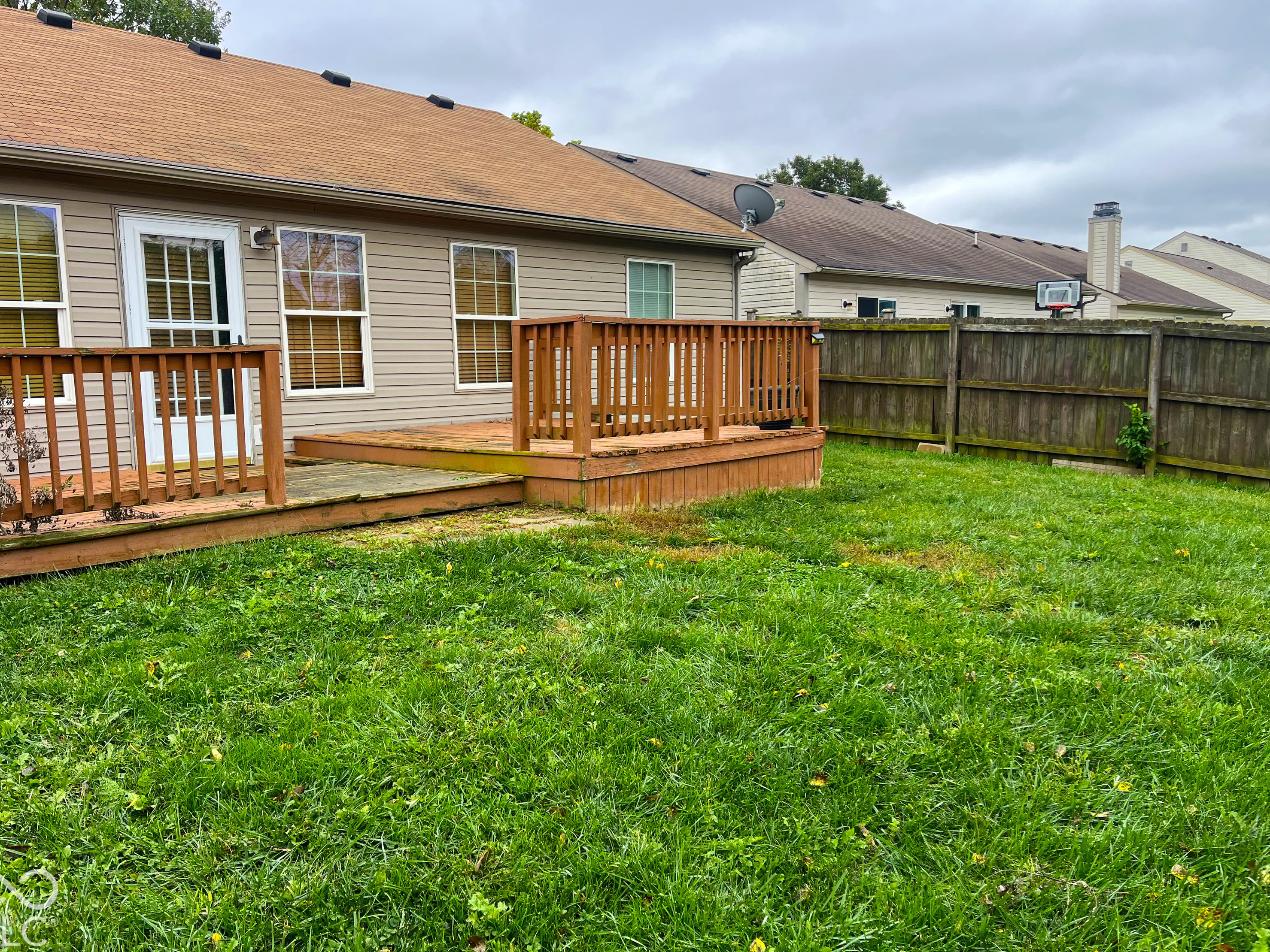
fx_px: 991
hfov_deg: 65.3
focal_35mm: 27
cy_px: 461
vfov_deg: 51.4
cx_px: 617
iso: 50
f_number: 1.6
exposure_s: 1/407
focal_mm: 5.1
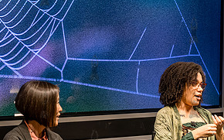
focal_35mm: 135
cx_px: 191
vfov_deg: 9.7
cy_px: 90
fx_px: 824
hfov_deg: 15.3
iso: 5000
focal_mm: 58
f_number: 3.5
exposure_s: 1/160
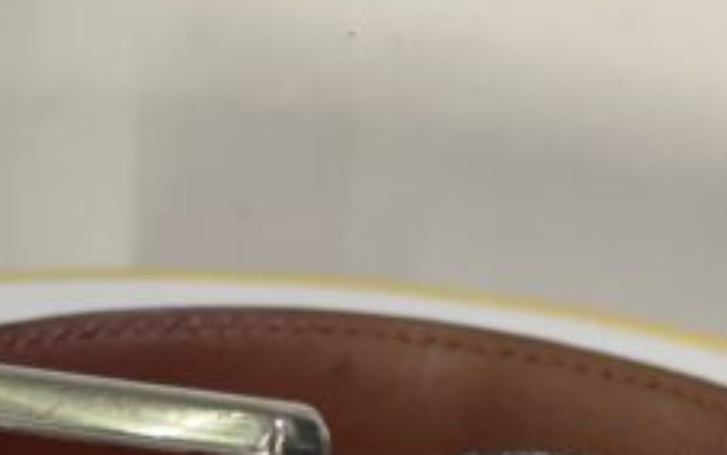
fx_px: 4737
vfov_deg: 5.4
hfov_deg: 8.8
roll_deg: -1.2
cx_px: 275
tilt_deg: -32.9
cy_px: 830
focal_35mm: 239
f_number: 2.2
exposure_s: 1/33
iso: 125
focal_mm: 7.5
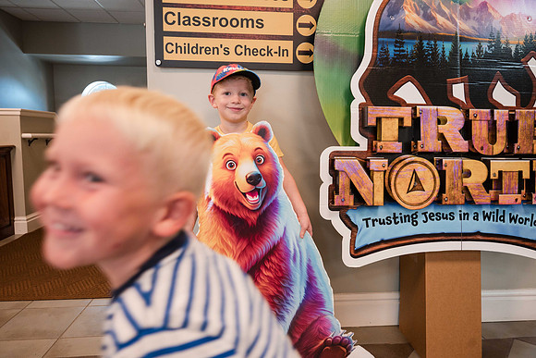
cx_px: 267
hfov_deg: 72.4
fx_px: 366
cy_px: 175
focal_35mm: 25
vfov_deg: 52.0
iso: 1250
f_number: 4
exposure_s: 1/125
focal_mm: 23.5
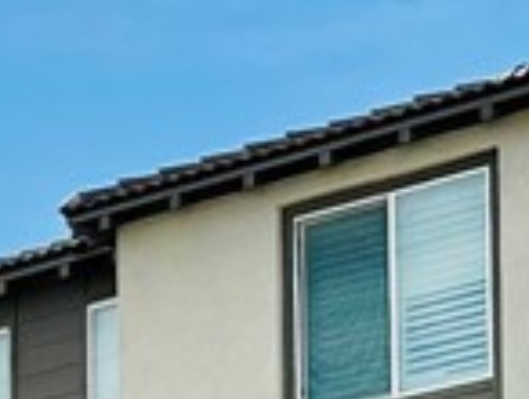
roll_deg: +0.2
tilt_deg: +0.5
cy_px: 1099
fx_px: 2572
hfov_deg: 10.8
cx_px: -486
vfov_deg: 7.9
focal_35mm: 168
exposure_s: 1/8197
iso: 80
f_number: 1.78
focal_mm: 6.86
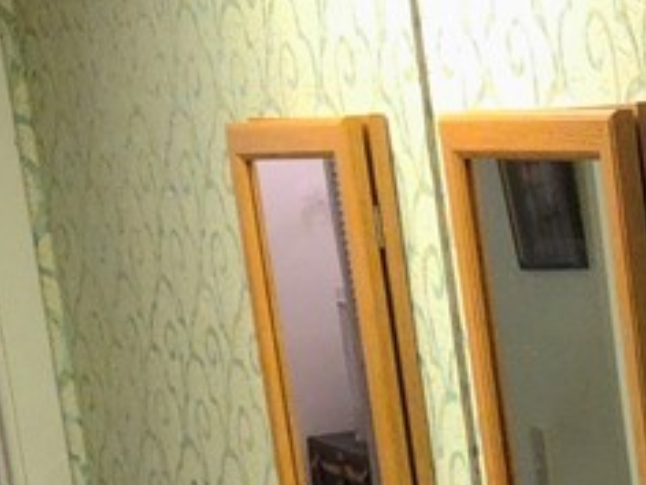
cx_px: 1462
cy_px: 803
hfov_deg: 11.0
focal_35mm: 156
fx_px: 2911
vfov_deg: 9.2
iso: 250
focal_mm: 5.4
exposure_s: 1/60.2
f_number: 1.8
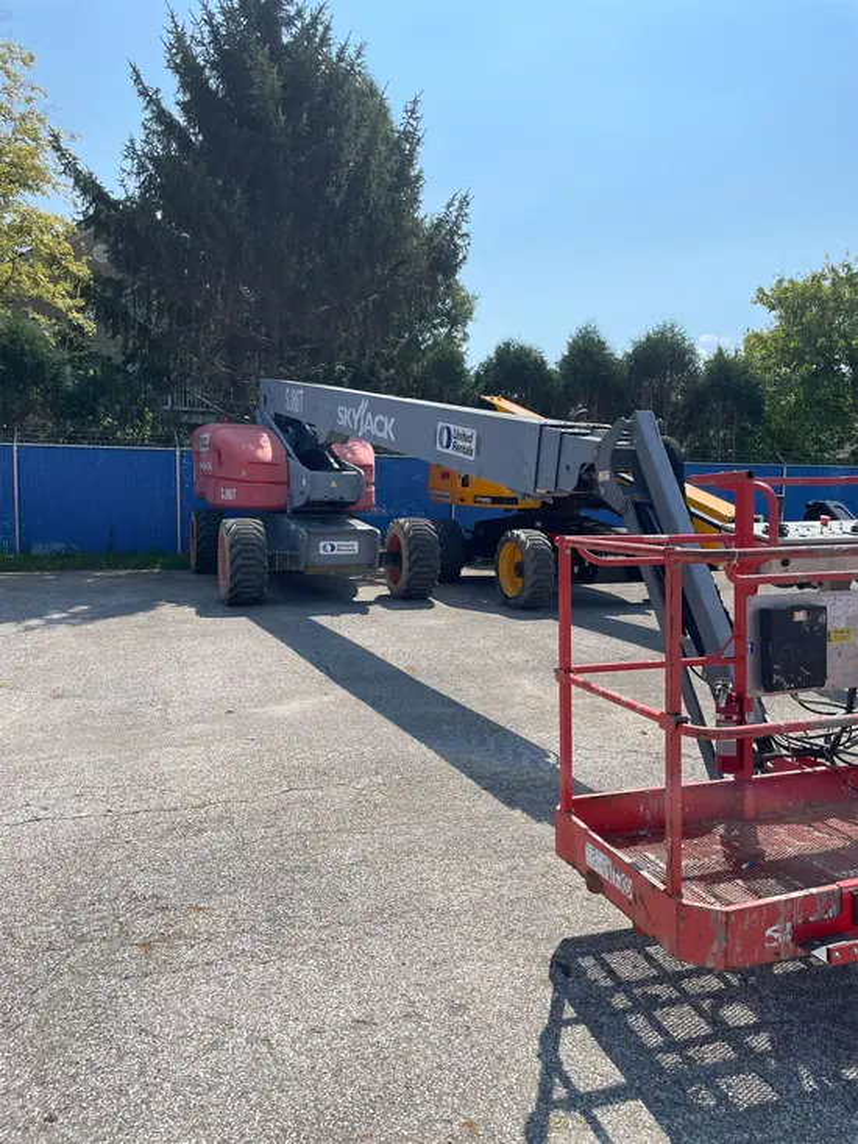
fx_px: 859
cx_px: 429
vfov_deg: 67.3
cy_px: 572
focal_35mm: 26
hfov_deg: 53.1
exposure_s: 1/4000
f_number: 1.6
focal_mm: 4.2
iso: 32
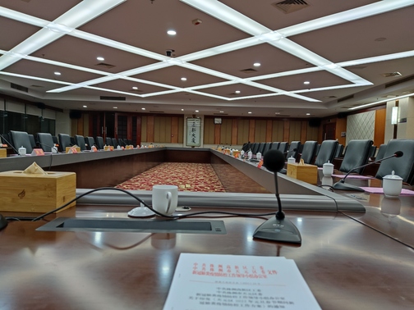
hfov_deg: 71.6
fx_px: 287
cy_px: 155
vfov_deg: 56.8
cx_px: 207
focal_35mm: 24
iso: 332
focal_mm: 6.72
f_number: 1.69
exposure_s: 1/100
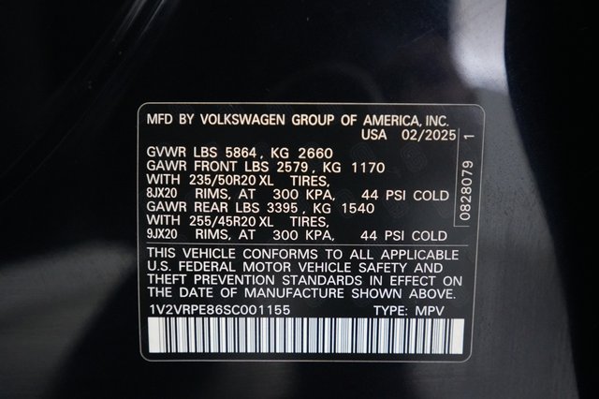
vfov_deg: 46.4
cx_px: 300
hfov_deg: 65.5
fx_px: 466
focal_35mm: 28
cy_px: 200
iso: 10000
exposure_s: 1/160
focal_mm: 28
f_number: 2.8
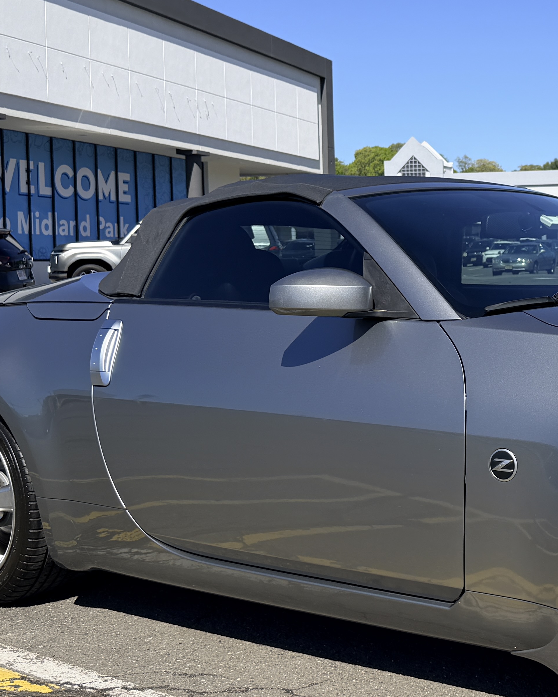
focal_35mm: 56
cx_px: 519
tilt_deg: -2.8
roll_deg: +0.6
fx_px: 1156
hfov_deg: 26.1
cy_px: 318
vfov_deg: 33.6
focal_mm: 6.76
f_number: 1.78
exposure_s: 1/4673
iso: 80
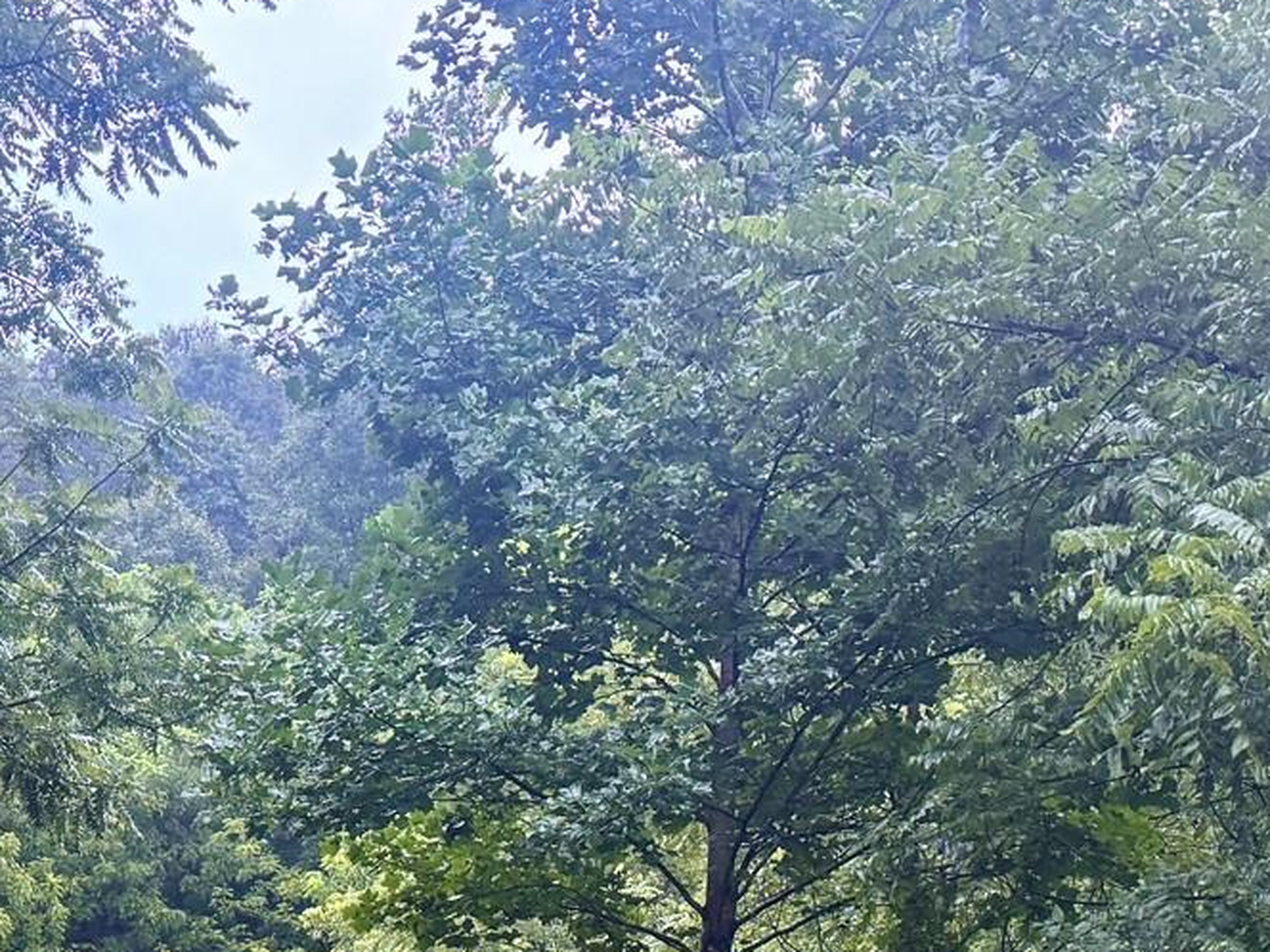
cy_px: 1225
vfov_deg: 18.6
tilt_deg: -2.6
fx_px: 2715
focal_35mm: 74
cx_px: 59
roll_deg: -0.1
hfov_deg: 25.3
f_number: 1.78
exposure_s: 1/89
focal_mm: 6.76
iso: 200
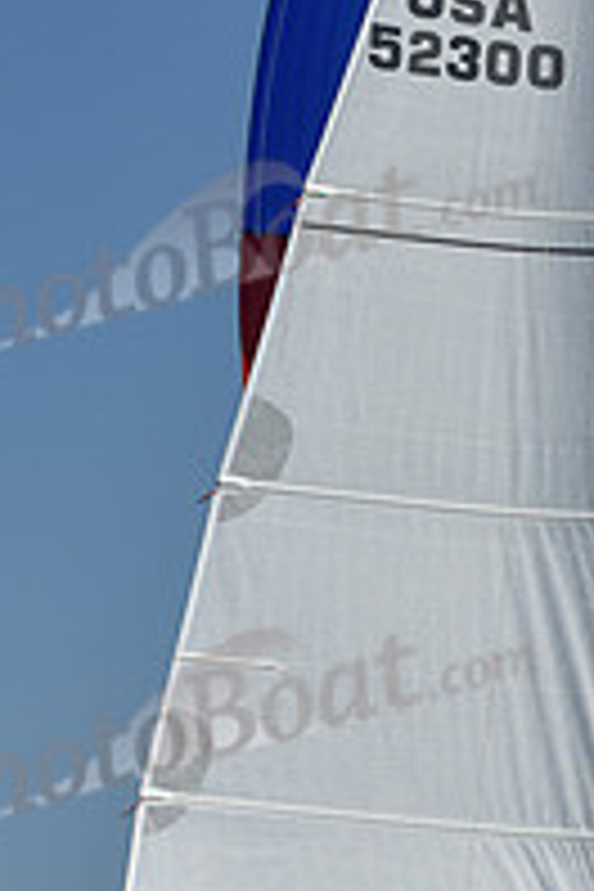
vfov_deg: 10.0
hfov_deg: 6.6
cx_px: 772
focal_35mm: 205
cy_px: 428
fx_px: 5073
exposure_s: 1/1250
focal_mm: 70
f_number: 10
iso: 250
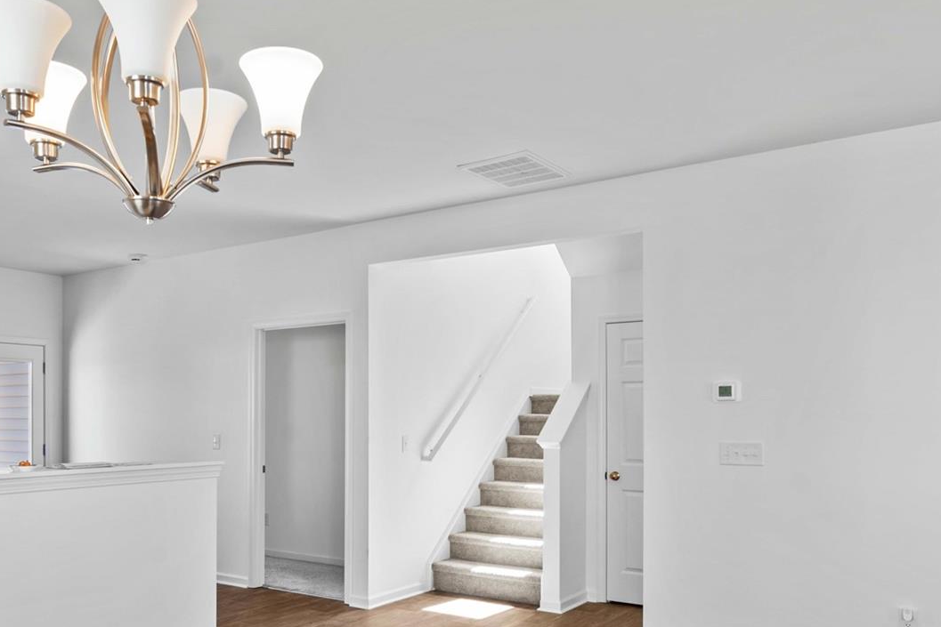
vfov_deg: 41.8
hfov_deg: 59.6
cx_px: 362
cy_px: 418
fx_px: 810
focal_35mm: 31
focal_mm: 16
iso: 100
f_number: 8
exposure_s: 1/3
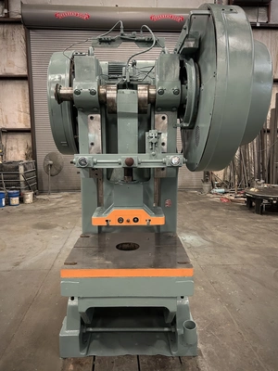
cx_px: 139
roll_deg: -0.3
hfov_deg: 53.1
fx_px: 278
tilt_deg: -8.6
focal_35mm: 26
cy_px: 186
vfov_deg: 67.3
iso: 500
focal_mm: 5.7
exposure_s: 1/60
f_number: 1.5
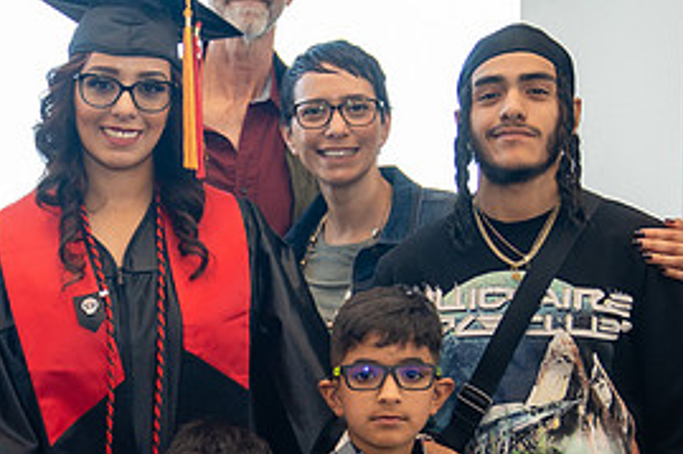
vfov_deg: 13.4
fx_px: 1915
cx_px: 163
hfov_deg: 20.1
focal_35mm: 101
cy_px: 440
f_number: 2.8
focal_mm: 36
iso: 500
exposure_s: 1/160
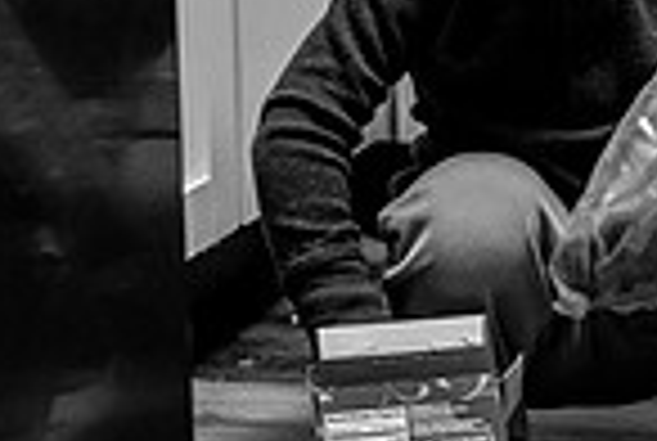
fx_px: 2066
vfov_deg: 12.1
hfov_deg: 16.9
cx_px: 874
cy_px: 104
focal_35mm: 113
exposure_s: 1/200
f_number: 2.8
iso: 1000
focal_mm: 26
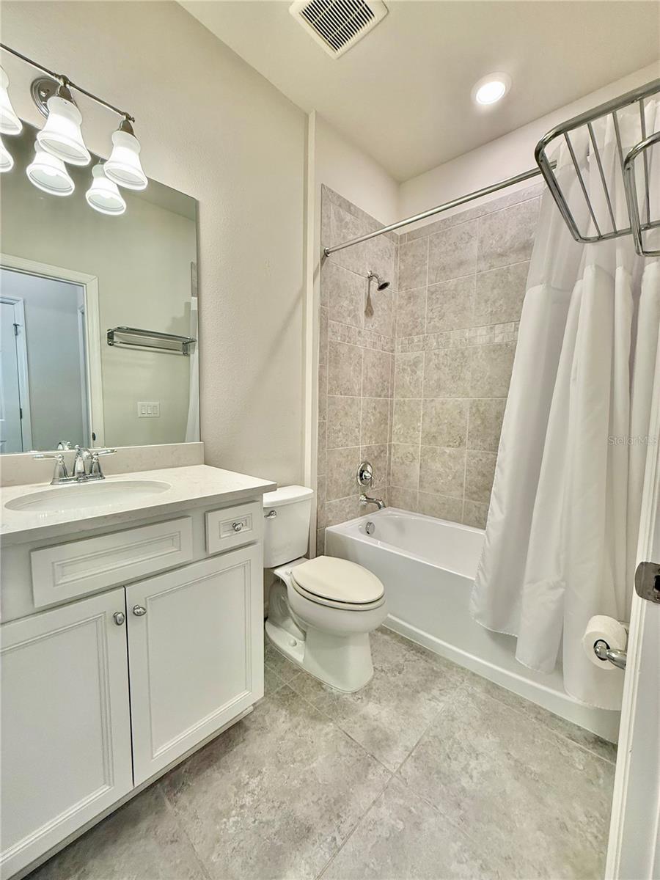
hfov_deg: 85.7
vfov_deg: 102.1
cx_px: 330
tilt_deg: -4.6
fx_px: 356
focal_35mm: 14
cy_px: 440
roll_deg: -1.2
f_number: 2.2
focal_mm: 2.22
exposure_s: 1/120
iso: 200
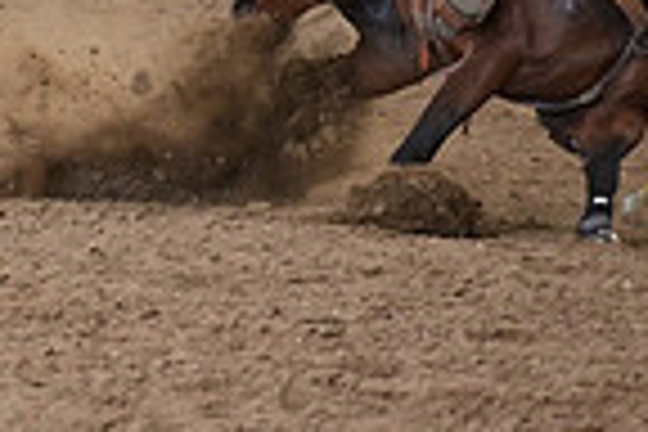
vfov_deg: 2.1
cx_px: -626
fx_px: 11609
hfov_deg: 3.2
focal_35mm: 645
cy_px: -268
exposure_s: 1/250
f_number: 3.2
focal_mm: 160
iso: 1600
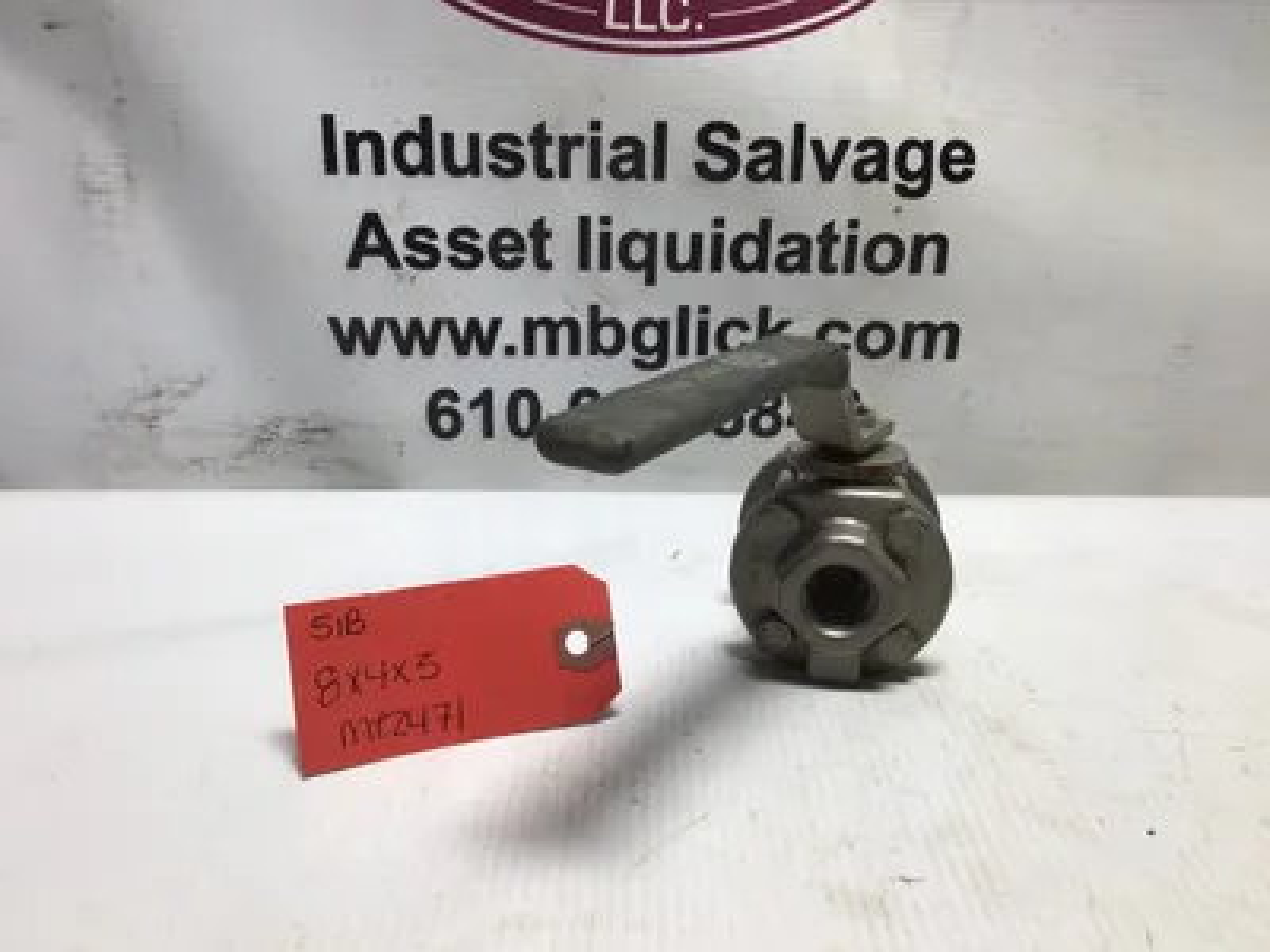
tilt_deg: -18.5
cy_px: 476
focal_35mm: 31
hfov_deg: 58.4
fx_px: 1137
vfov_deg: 45.4
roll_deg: -2.2
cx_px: 635
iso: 25
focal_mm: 3.3
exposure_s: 1/120
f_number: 2.4
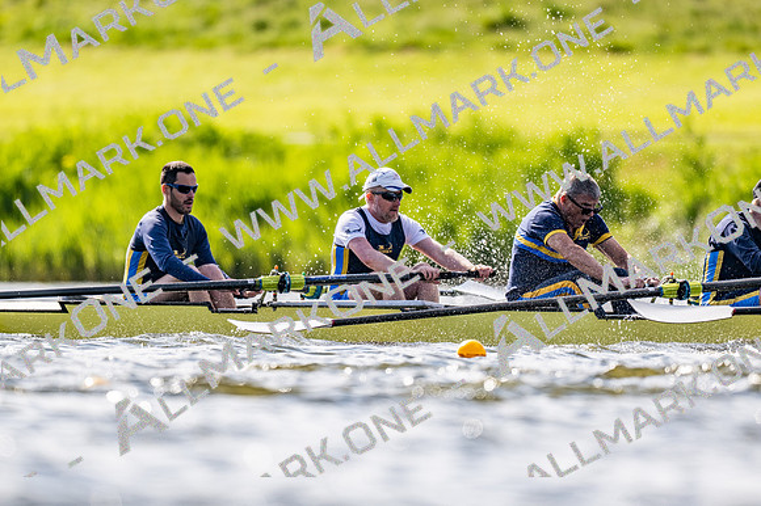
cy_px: 253
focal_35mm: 900
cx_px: 380
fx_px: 19013
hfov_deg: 2.3
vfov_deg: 1.5
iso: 280
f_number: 4
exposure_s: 1/2500
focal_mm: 600
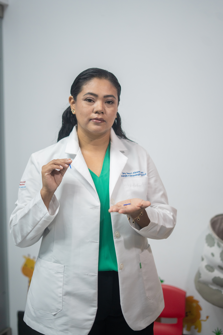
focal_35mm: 50
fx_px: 465
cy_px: 168
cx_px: 112
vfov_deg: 39.6
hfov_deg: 27.0
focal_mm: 50
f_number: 1.8
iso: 2000
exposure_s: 1/640
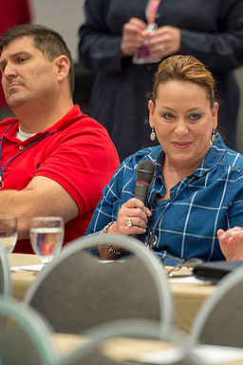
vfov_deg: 6.8
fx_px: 3058
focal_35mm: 302
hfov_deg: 4.5
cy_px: 182
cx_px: 177
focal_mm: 200
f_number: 2.8
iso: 1250
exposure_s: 1/100
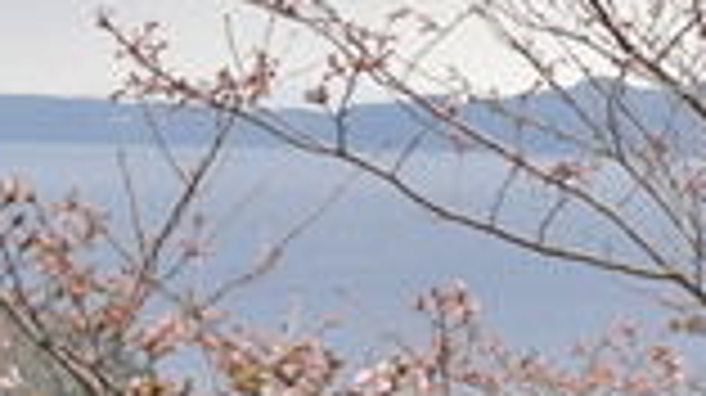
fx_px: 4583
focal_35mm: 245
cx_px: 106
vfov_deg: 4.9
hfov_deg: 8.8
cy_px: 200
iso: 640
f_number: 4
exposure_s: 1/3200
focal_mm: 30
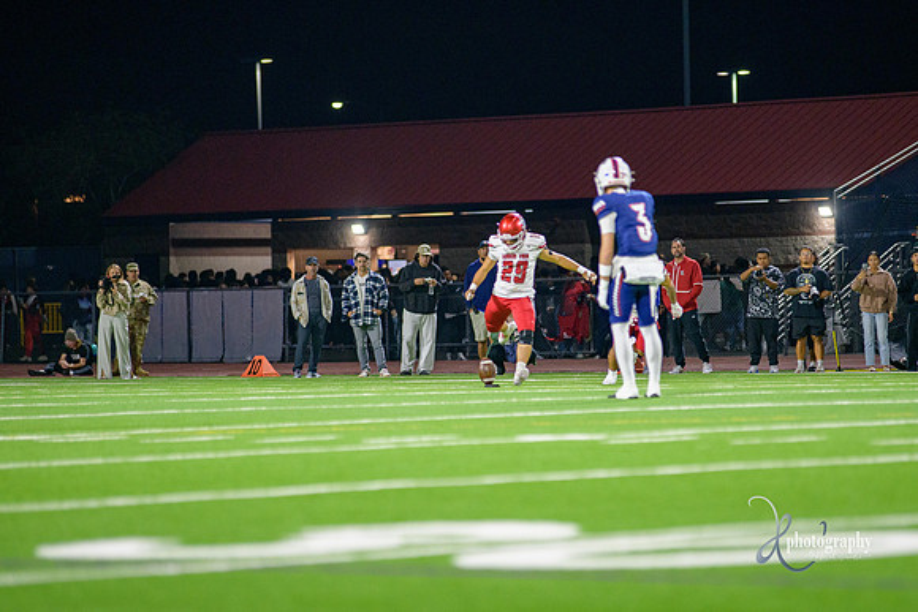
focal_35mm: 233
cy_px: 324
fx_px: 5953
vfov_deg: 5.9
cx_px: 504
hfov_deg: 8.8
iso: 2000
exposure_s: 1/320
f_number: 2.8
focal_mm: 180
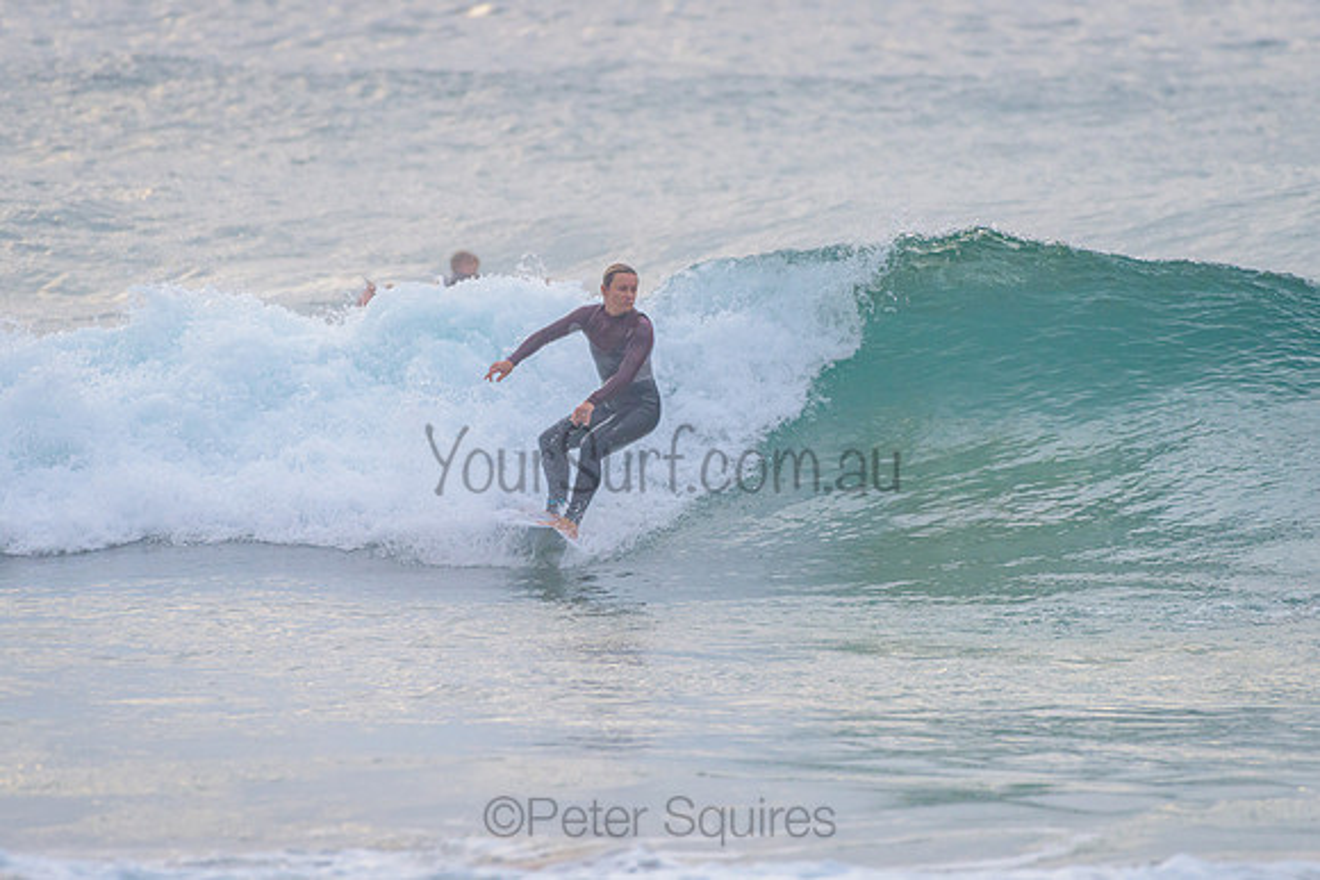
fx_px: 22486
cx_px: 640
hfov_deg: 3.4
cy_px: 432
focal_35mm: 613
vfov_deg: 2.2
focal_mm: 500
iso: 500
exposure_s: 1/1250
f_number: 5.6
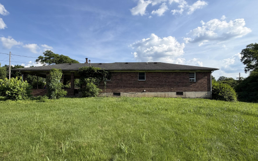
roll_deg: +0.4
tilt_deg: +3.6
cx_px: 110
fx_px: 134
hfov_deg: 87.4
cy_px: 89
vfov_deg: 62.1
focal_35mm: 19
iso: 25
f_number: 2.2
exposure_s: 1/770
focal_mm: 2.22
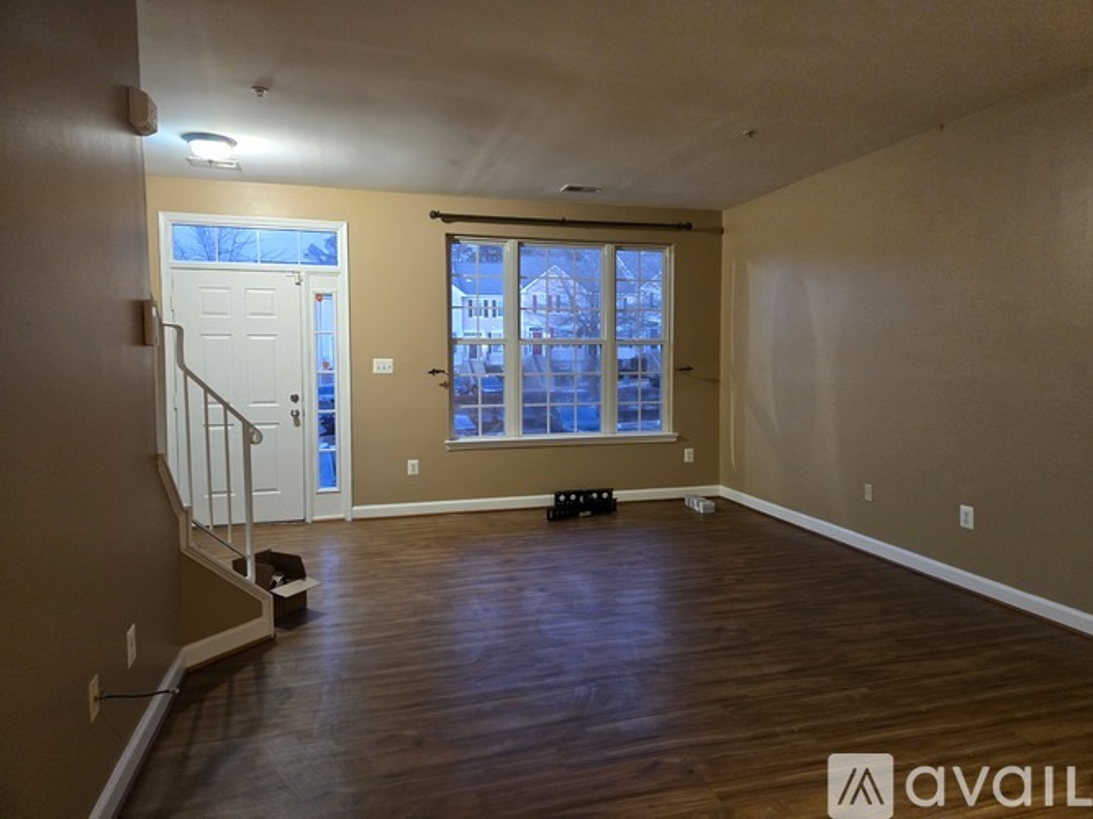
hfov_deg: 73.9
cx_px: 546
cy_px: 410
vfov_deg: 58.9
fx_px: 726
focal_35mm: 23
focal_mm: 5.4
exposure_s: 1/60
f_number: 1.8
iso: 640
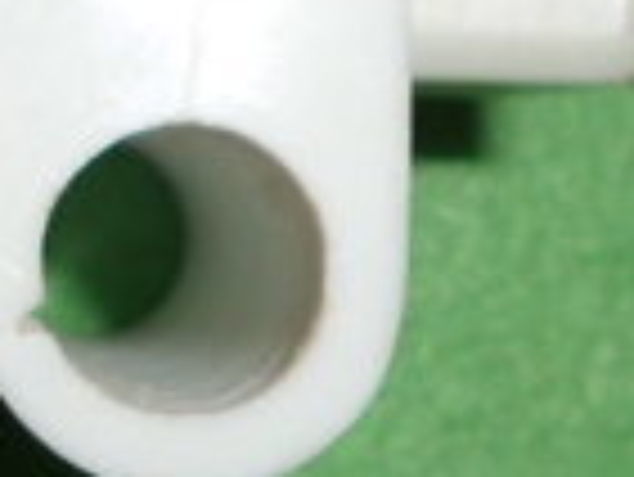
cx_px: -184
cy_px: 94
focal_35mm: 118
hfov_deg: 15.9
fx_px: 2163
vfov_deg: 12.5
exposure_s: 1/60
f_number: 3.2
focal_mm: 4.6
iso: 64
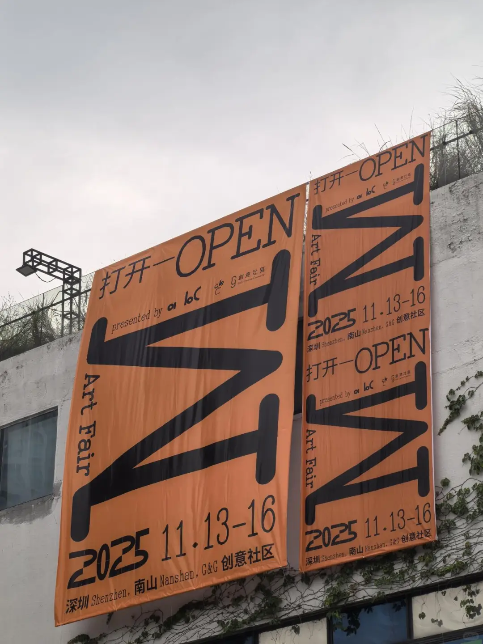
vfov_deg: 20.7
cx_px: 242
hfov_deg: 15.6
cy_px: 322
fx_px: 1767
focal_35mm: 95
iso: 50
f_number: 3
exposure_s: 1/1242
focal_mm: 14.6
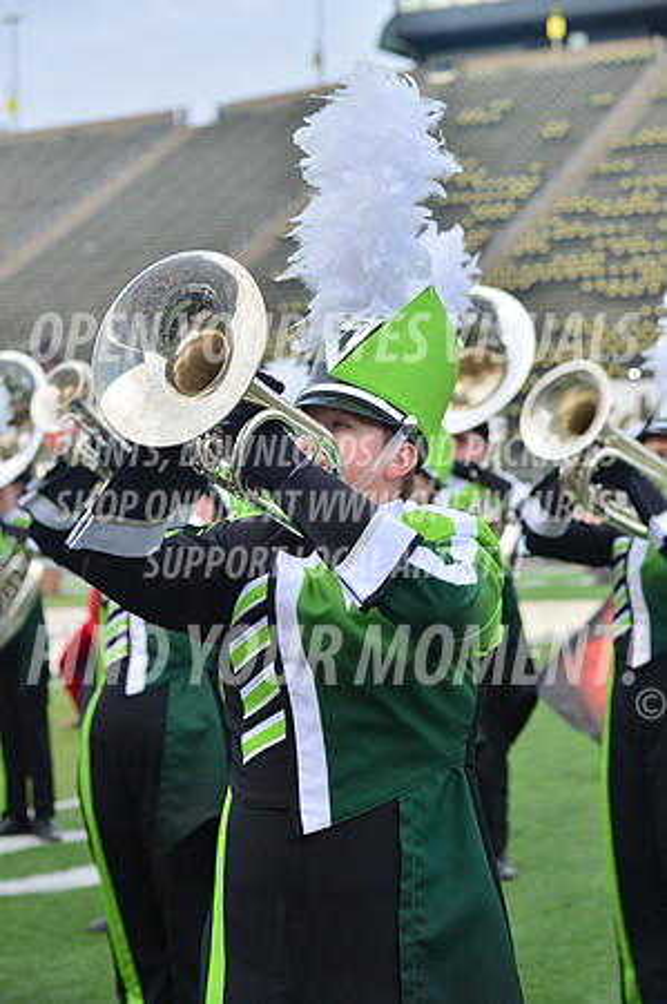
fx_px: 2646
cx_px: 334
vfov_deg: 21.5
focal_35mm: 95
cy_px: 502
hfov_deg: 14.4
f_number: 5.6
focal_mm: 95
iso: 200
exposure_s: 1/500
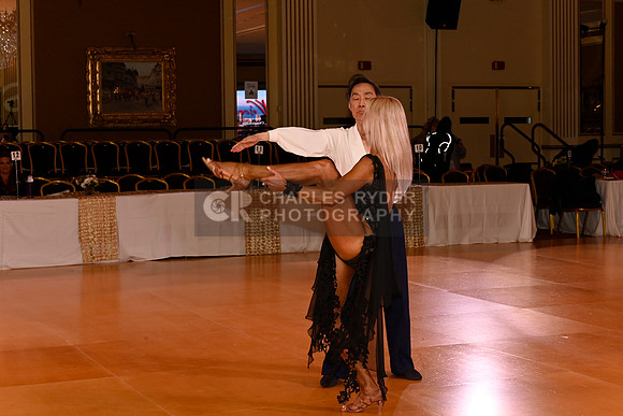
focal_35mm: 70
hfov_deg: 28.8
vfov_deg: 19.5
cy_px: 208
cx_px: 312
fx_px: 1212
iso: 2000
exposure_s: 1/200
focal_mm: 70
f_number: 4
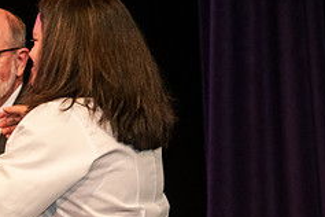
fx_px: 2871
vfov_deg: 4.3
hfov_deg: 6.5
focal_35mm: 318
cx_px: -4
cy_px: 194
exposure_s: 1/200
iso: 3200
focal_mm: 130
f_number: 3.5
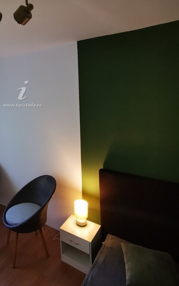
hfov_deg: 44.8
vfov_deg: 69.0
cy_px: 102
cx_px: 31
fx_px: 203
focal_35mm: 26
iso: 200
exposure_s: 1/30
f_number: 2.2
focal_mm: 2.35
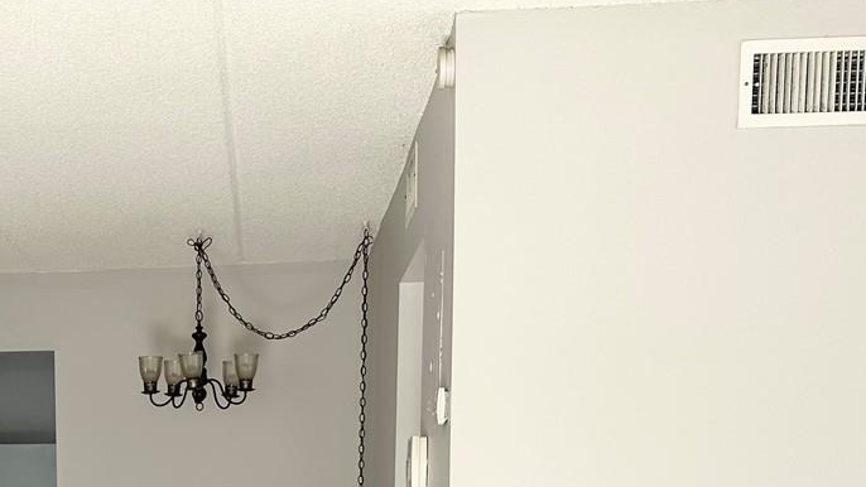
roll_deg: +0.7
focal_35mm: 61
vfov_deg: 18.2
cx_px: 111
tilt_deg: -5.7
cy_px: 659
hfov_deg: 32.9
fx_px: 1401
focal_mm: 6.86
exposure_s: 1/121
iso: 64
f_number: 1.78
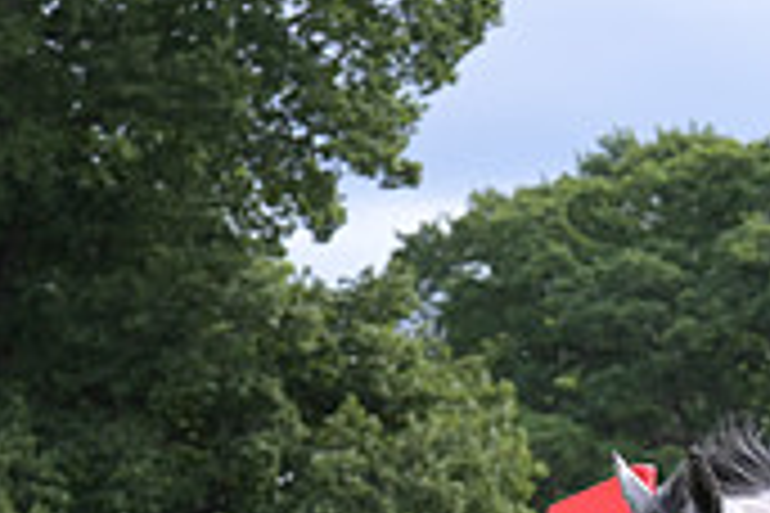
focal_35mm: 390
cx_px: 1081
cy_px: 808
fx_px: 8341
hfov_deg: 5.2
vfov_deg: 3.5
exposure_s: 1/1250
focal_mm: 115
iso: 1800
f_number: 8
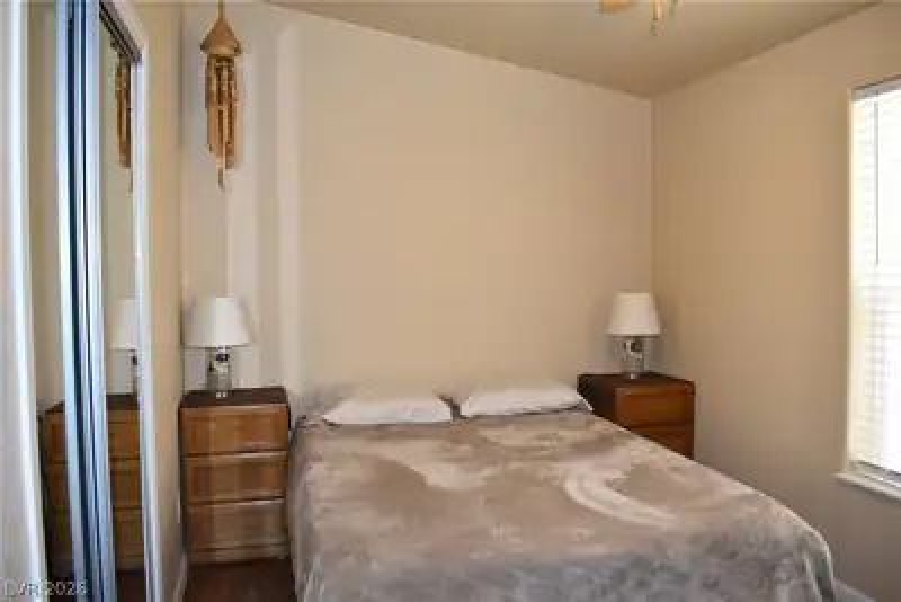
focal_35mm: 27
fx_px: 676
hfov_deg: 67.4
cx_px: 450
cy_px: 301
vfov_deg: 48.0
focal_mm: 18
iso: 800
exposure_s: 1/80
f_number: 4.5
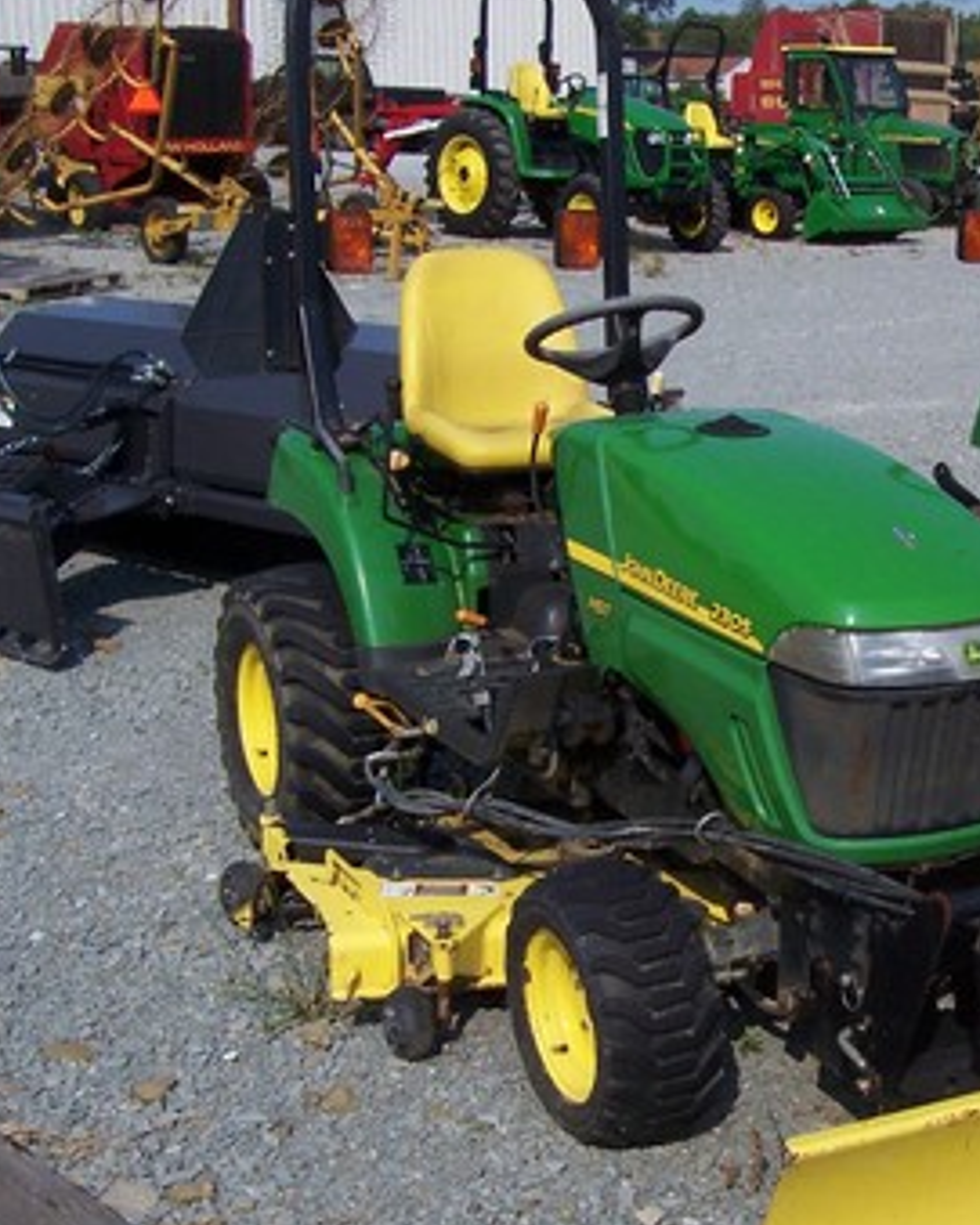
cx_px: 835
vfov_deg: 32.4
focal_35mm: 58
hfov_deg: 25.6
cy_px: 708
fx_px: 2104
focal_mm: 5.6
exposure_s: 1/750
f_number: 5.6
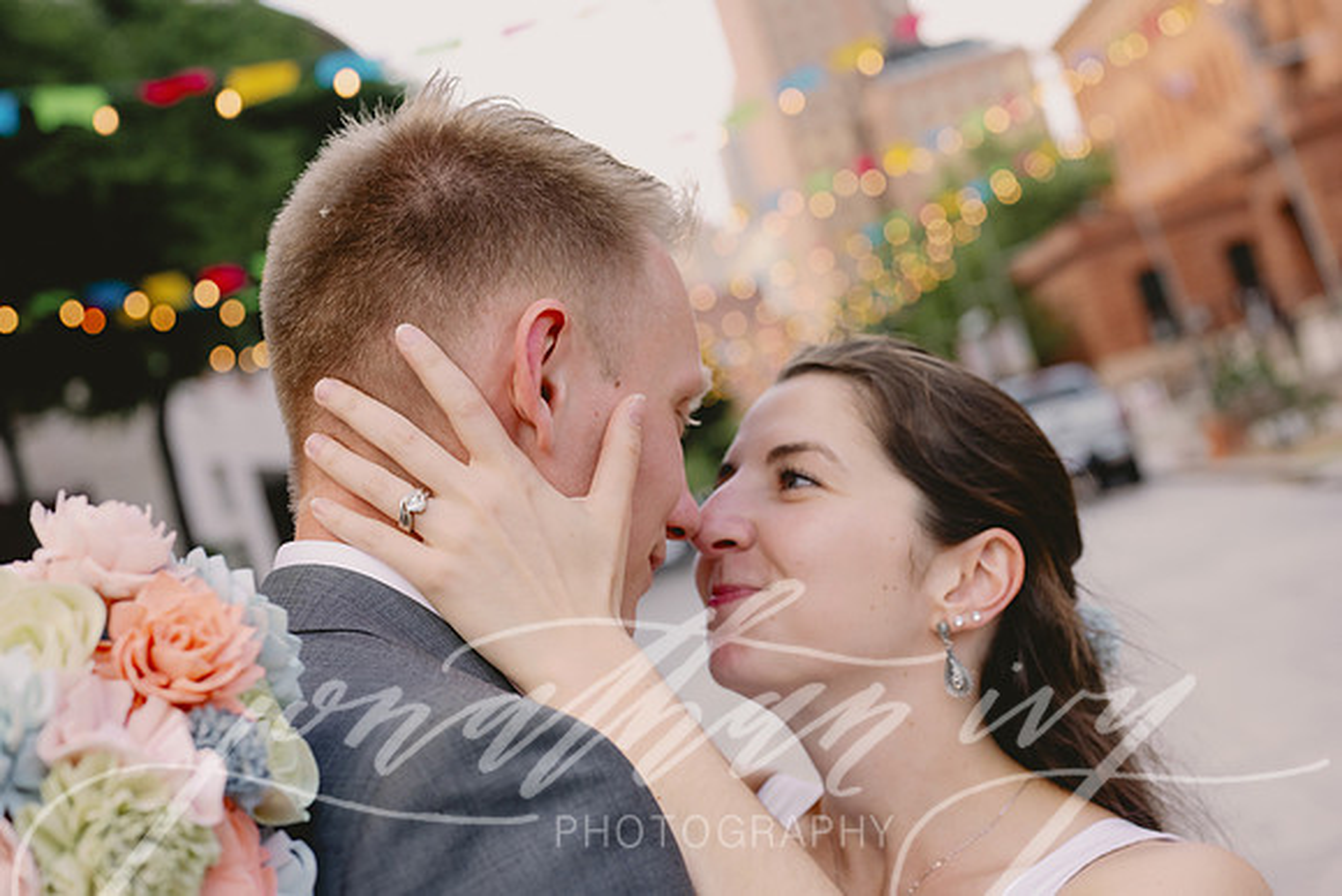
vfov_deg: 23.8
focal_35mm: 57
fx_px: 2124
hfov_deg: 35.1
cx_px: 724
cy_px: 453
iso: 640
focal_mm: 50
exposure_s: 1/1000
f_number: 4.5
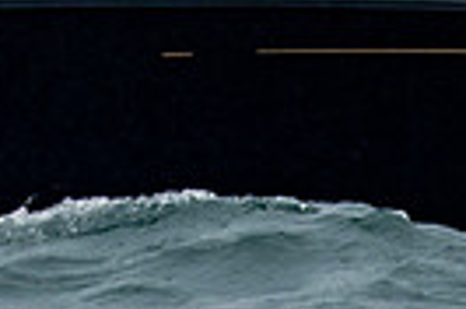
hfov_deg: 1.0
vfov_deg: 0.7
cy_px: -335
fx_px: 25427
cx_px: -214
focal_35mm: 1969
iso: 400
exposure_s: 1/4000
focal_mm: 300
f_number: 4
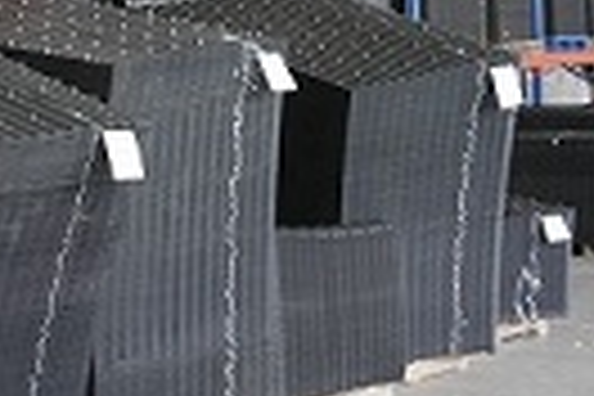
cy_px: 86
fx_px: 1912
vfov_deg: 11.8
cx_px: -81
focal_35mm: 116
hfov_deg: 17.0
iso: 2000
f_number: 5.6
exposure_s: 1/40
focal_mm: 38.3
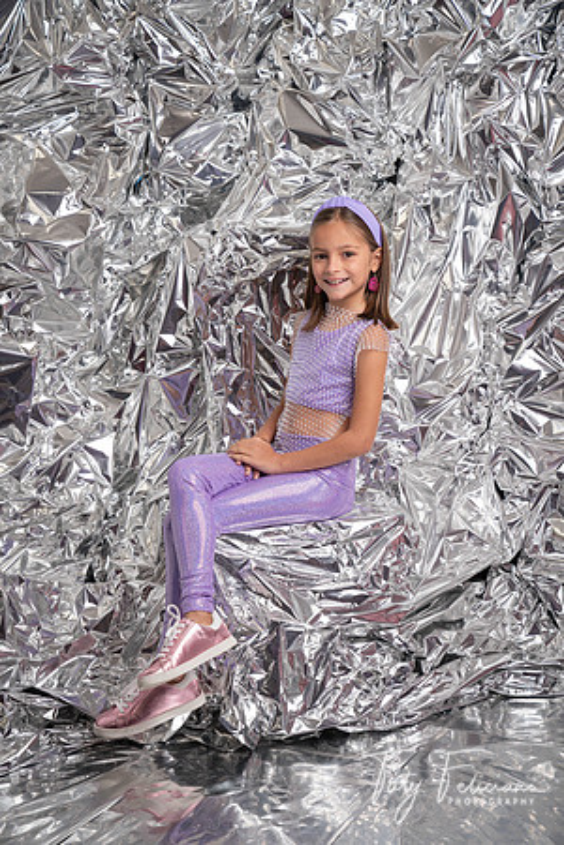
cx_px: 282
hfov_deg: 23.0
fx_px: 1386
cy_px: 422
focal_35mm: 59
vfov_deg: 33.9
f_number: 5
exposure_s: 1/125
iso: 160
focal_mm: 59
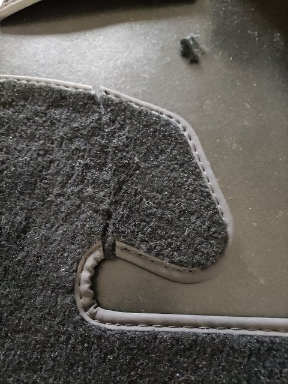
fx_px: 288
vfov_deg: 67.3
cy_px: 192
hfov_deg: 53.1
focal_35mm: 26
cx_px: 144
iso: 3132
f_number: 1.79
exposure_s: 1/17
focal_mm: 4.71
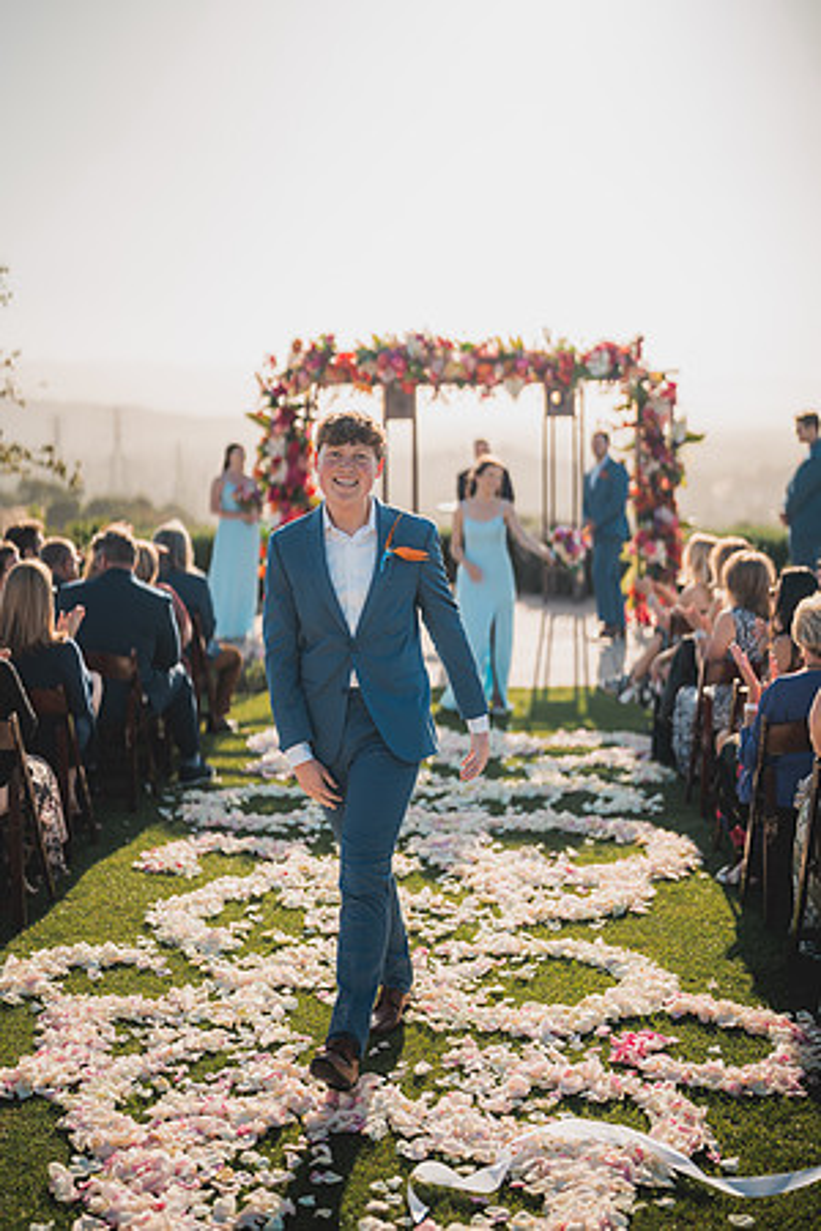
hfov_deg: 27.0
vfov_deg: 39.6
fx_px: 1710
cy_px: 616
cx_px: 410
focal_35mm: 50
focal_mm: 50
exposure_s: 1/8000
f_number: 1.2
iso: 100
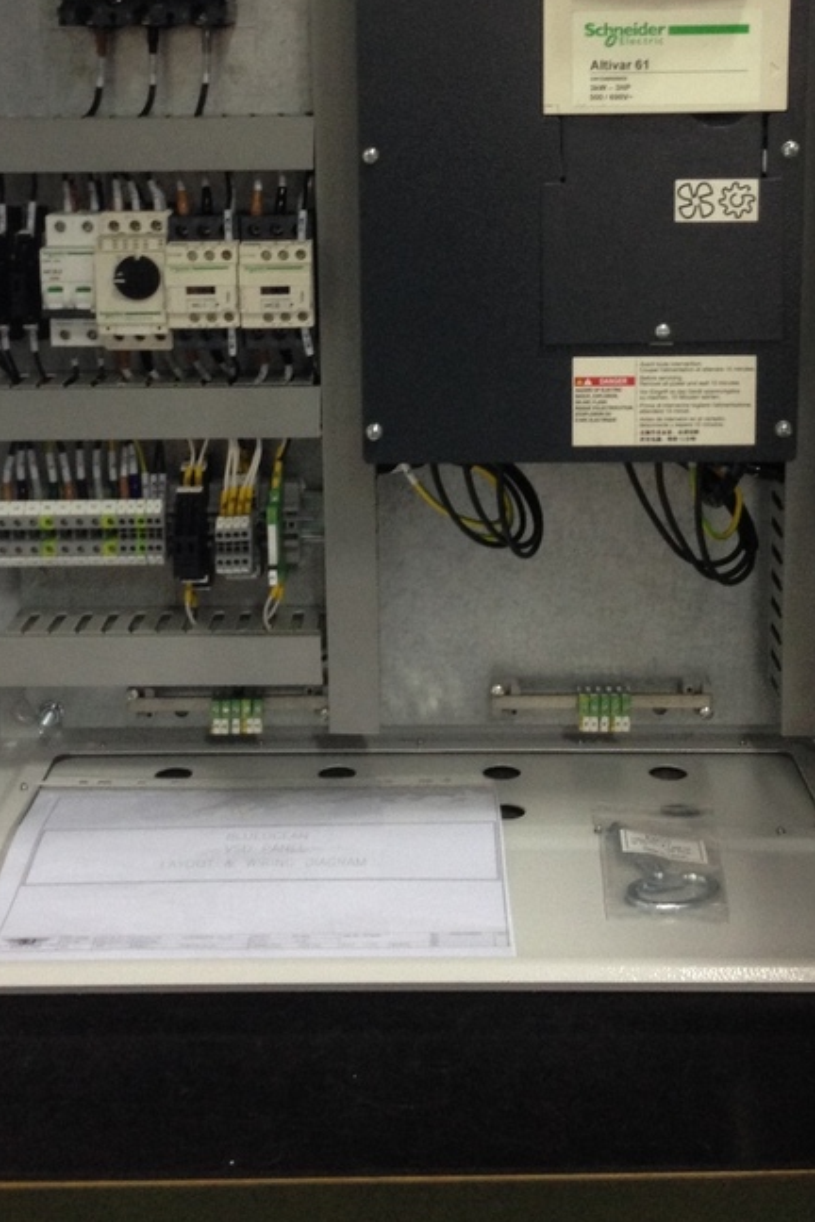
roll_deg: +0.9
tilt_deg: -9.4
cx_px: 381
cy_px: 313
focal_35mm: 53
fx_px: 1800
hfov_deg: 25.5
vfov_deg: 36.7
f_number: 2.4
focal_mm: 4.12
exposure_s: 1/20
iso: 160
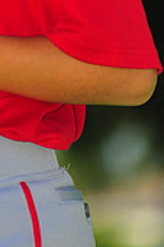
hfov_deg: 2.2
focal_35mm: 615
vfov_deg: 3.3
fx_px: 4211
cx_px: -102
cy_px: -164
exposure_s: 1/1250
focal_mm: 180
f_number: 3.5
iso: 200
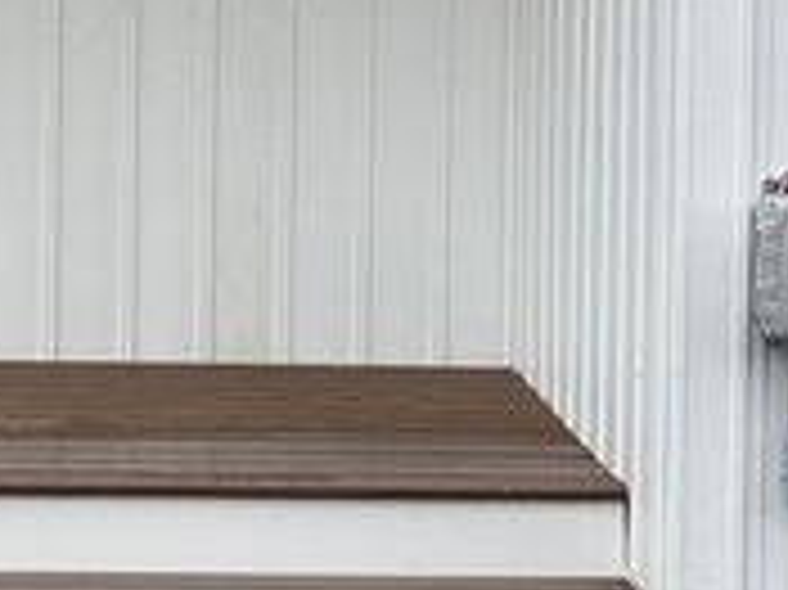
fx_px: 3708
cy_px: -61
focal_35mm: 163
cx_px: -140
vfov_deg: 9.0
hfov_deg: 11.9
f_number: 1.78
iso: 80
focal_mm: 6.76
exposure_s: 1/1000
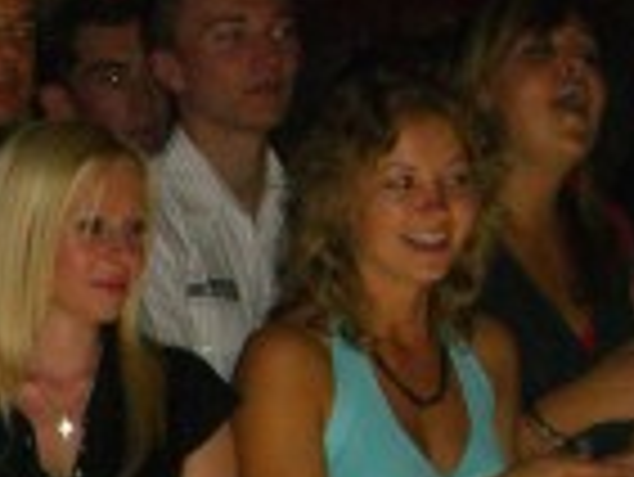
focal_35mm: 289
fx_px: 5298
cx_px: -360
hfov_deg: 6.7
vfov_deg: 5.1
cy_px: 567
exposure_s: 1/60
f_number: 4
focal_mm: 14.2
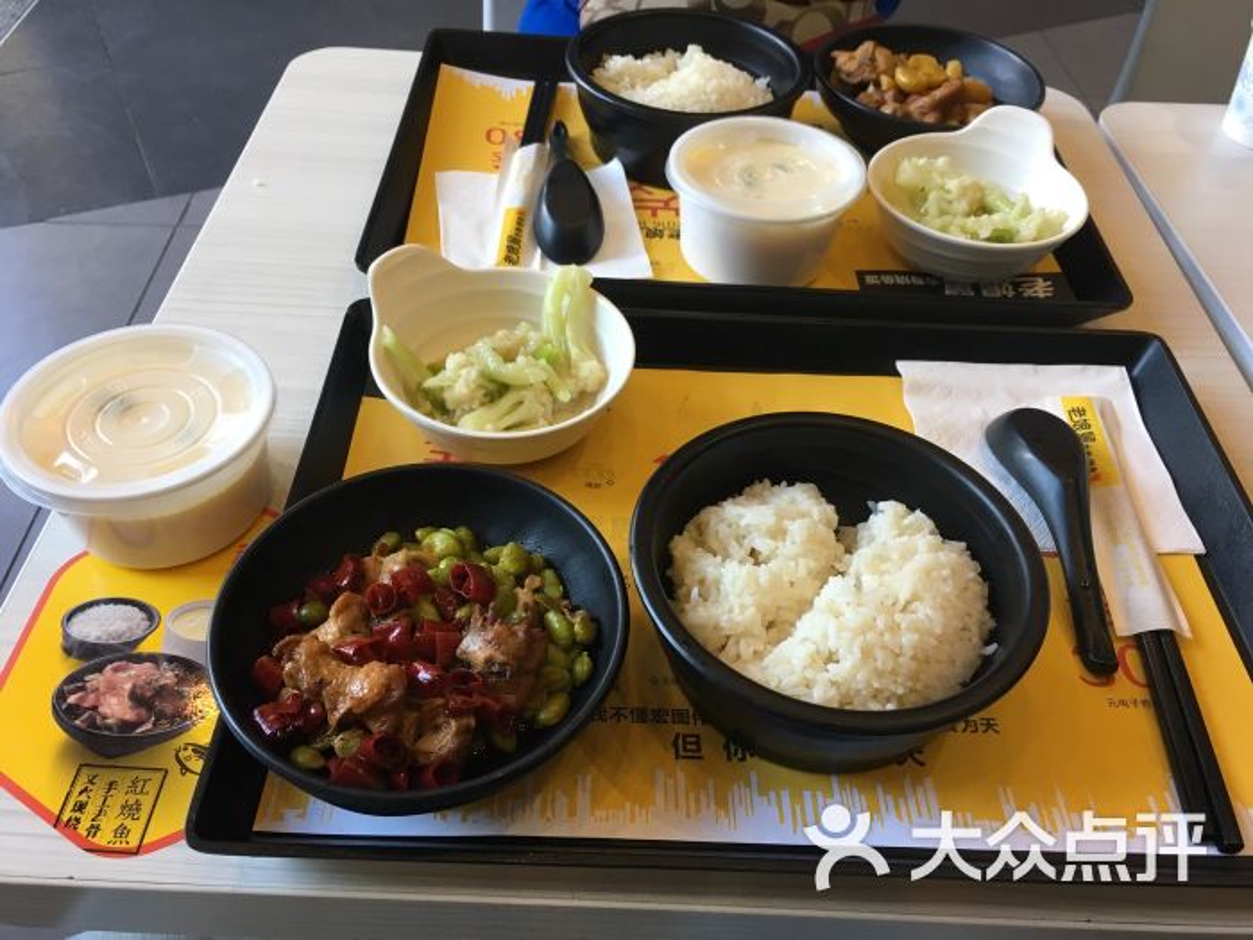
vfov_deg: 48.2
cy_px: 470
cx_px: 626
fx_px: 1050
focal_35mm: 29
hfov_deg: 61.7
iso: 50
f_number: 2.2
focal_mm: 4.15
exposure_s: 1/33
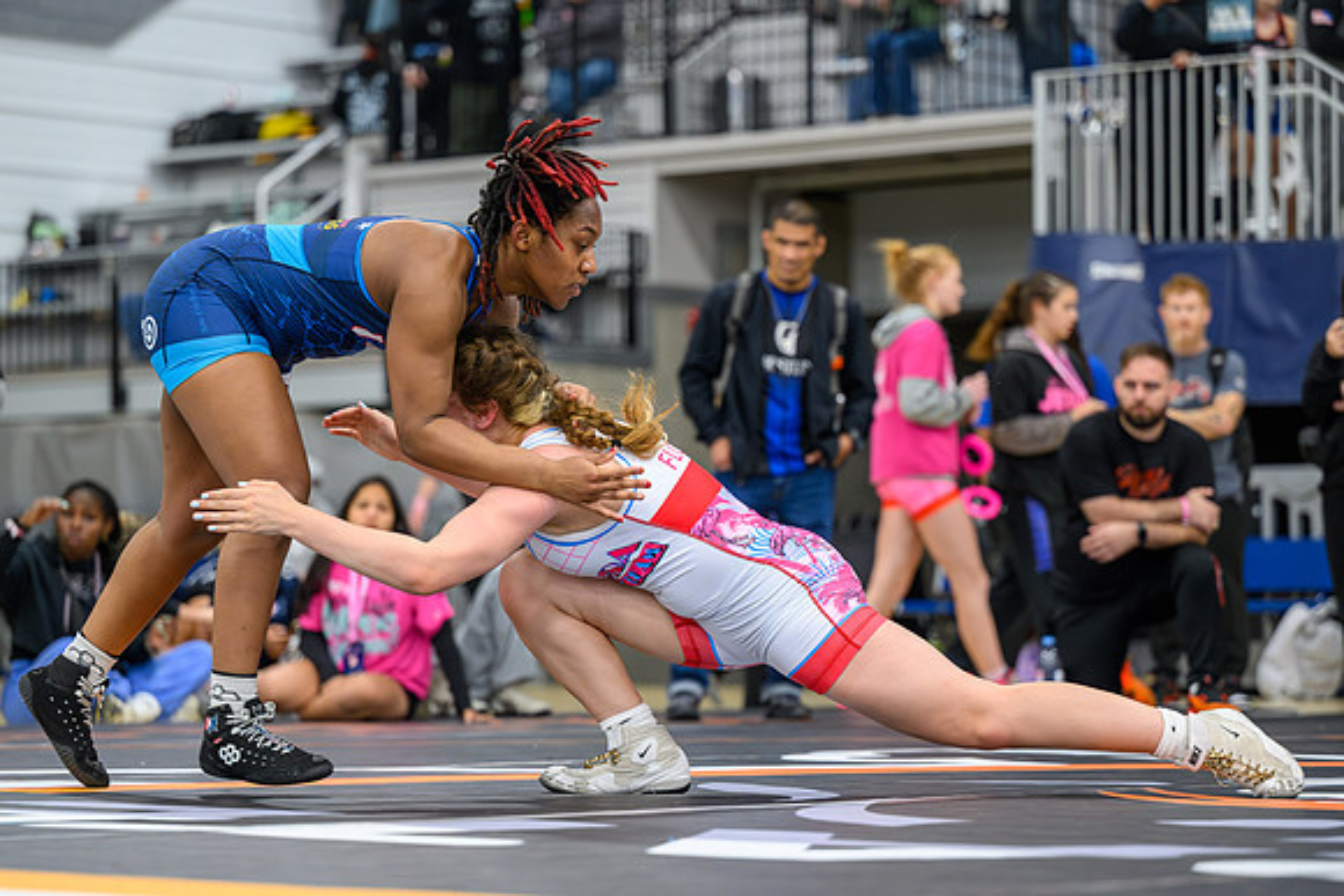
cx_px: 725
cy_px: 449
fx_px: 4482
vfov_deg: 11.4
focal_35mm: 120
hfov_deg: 17.1
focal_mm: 110
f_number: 2.8
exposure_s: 1/800
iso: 3200
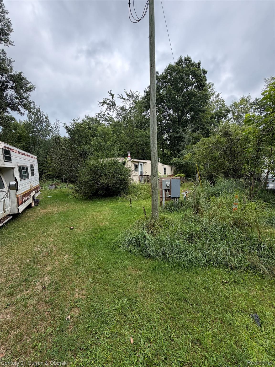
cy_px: 184
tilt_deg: -1.6
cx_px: 138
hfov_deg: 85.7
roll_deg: +0.8
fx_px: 148
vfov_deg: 102.1
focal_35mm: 14
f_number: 2.2
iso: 40
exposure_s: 1/770
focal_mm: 2.22
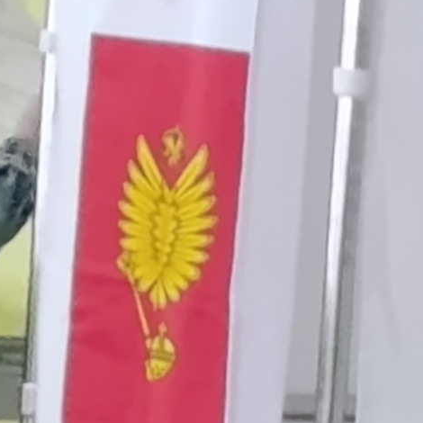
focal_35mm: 577
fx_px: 7977
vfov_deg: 3.0
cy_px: 216
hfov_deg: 3.0
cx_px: -446
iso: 800
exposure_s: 1/100
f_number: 1.6
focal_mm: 6.14
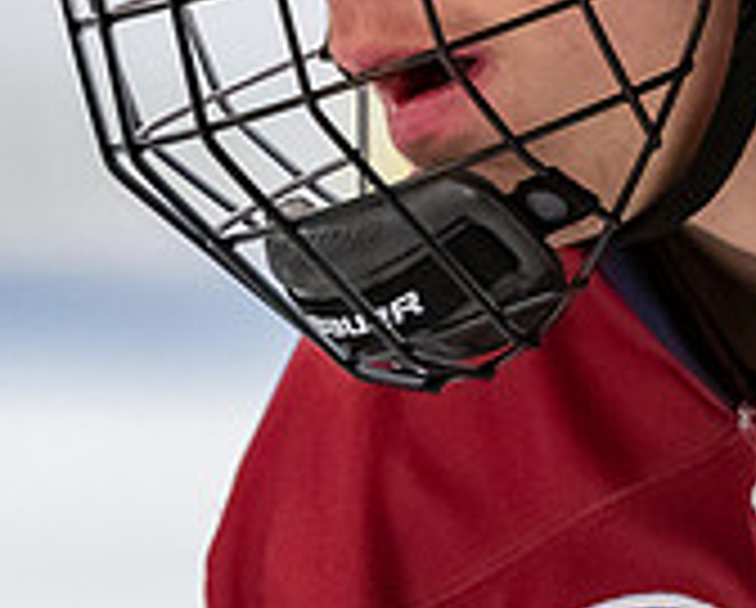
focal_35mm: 943
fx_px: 21136
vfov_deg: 1.6
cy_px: -239
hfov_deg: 2.0
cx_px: 1028
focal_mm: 180
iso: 2000
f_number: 3.2
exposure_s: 1/800
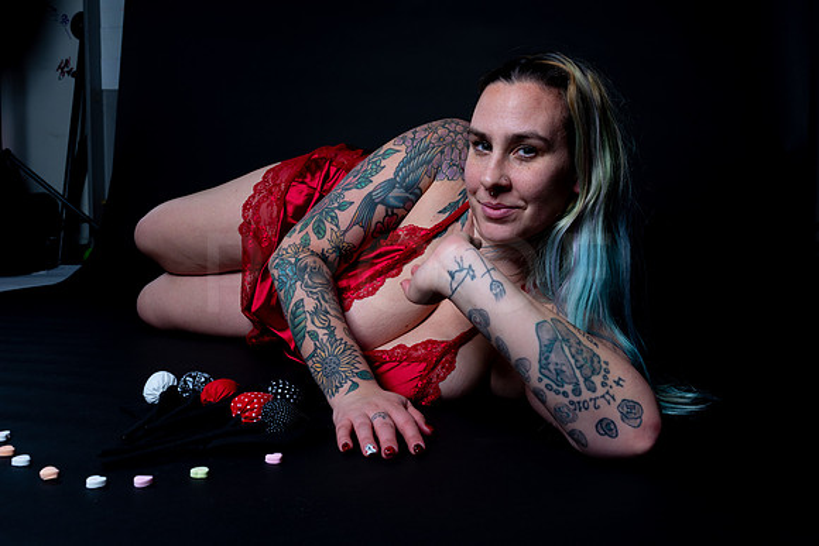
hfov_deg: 54.4
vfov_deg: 37.9
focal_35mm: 35
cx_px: 410
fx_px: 796
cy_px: 273
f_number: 10
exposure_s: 1/160
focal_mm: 35
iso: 100
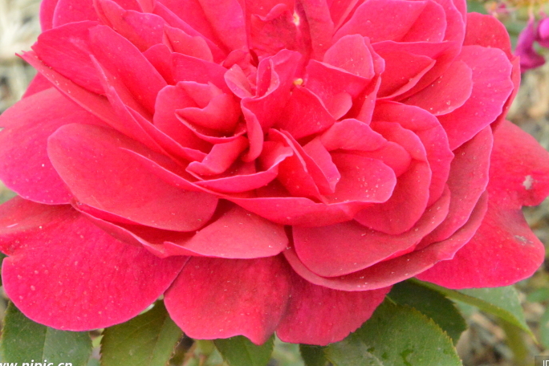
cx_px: 314
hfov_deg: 5.9
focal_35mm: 348
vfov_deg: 4.0
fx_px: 5303
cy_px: 106
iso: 6400
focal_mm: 155
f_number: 18
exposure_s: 1/200
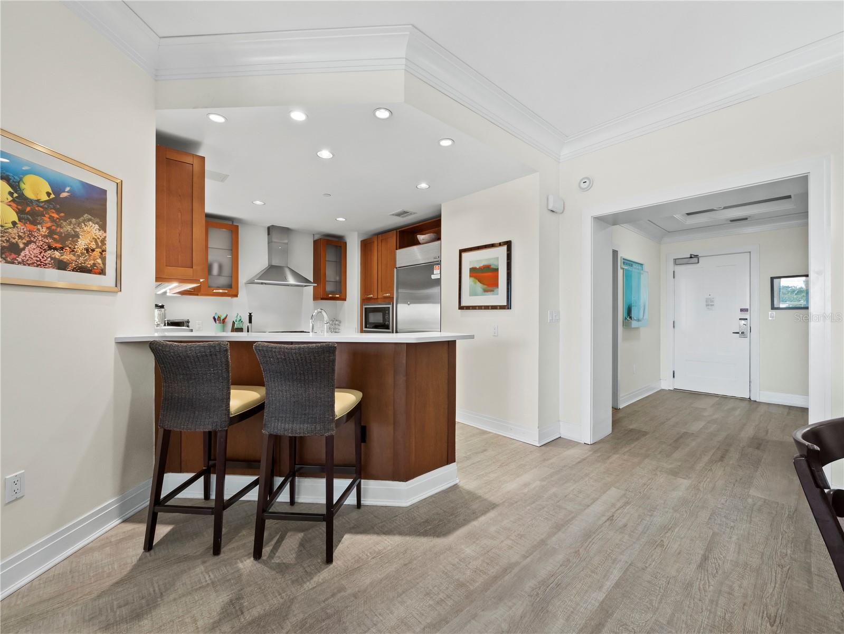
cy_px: 317
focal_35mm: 14
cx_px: 422
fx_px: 341
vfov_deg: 85.7
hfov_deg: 102.1
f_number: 9
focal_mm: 7
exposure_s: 1/5
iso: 640
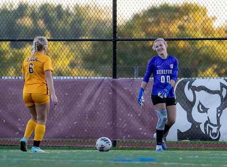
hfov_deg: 2.8
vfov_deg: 2.0
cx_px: 151
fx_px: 4710
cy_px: 104
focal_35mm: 722
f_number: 5.6
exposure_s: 1/2500
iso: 8000
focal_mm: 400
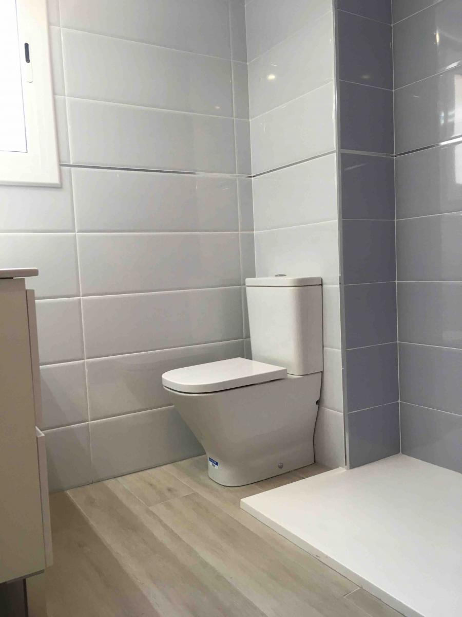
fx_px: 516
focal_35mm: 29
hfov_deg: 48.2
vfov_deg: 61.7
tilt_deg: -4.8
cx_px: 231
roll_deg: +2.4
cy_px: 308
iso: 40
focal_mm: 4.15
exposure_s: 1/33
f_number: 2.2
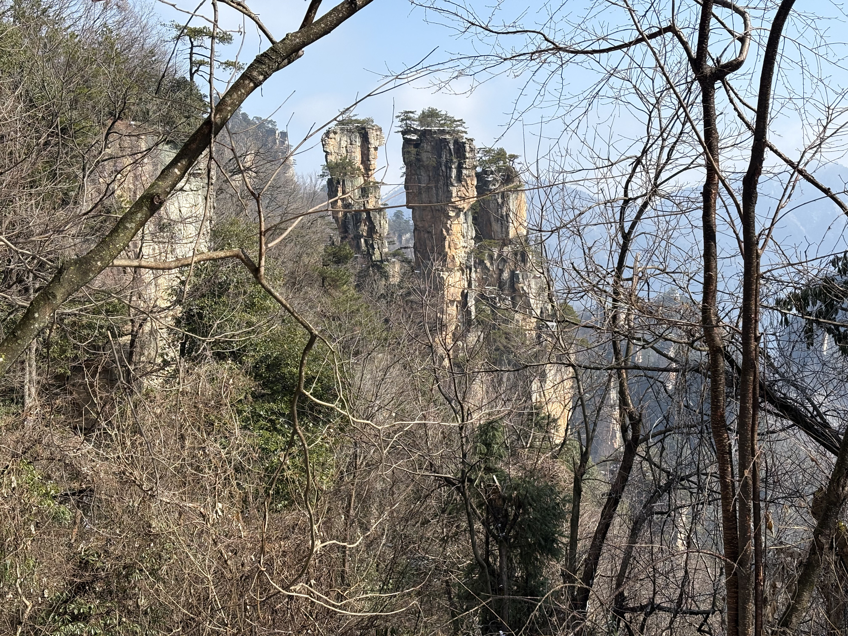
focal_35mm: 52
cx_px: 424
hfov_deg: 36.8
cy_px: 318
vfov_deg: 28.0
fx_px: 1274
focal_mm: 5.96
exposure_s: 1/1590
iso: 32
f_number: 1.6
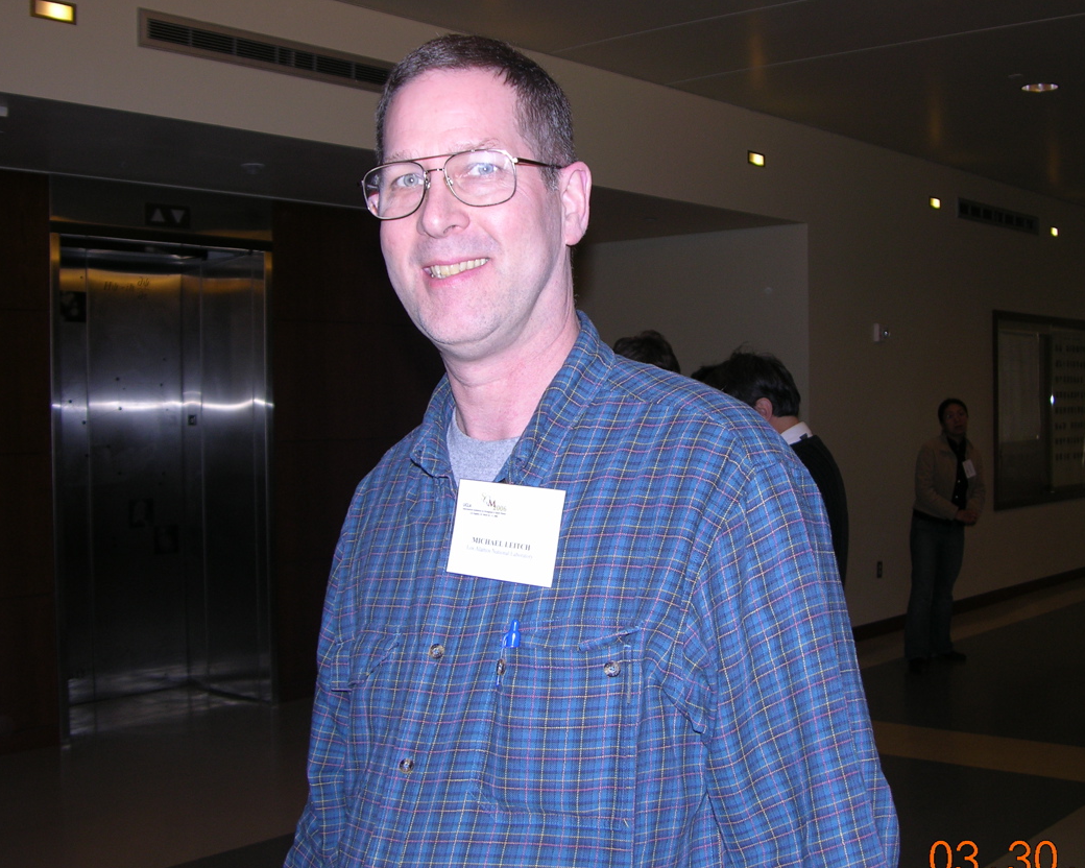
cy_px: 434
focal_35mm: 45
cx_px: 576
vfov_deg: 33.4
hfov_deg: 41.1
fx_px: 1445
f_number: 2.8
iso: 50
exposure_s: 1/60.1
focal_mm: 8.9
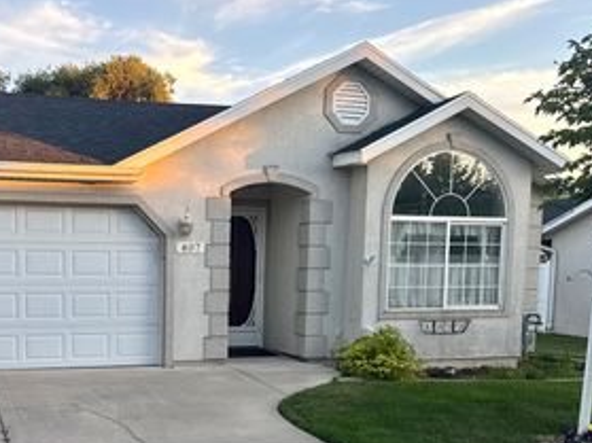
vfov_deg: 33.0
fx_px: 735
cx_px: 134
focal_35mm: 43
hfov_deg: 42.3
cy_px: 325
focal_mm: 6.76
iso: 80
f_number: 1.78
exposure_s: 1/290
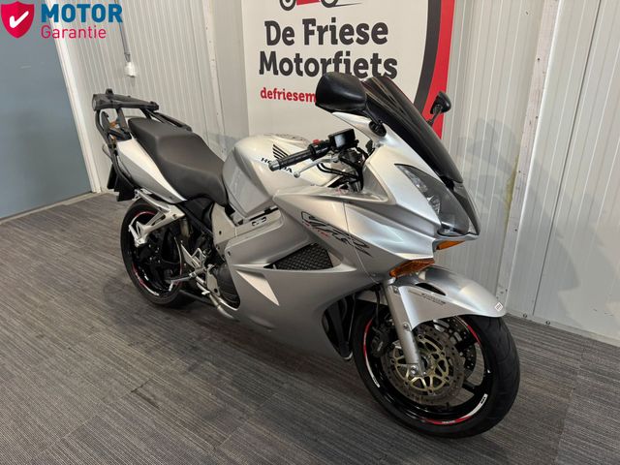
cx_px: 310
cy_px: 232
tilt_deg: -25.0
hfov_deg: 71.6
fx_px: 430
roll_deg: +2.5
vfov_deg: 56.8
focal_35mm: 24
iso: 250
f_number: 1.78
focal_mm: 6.76
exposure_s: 1/50
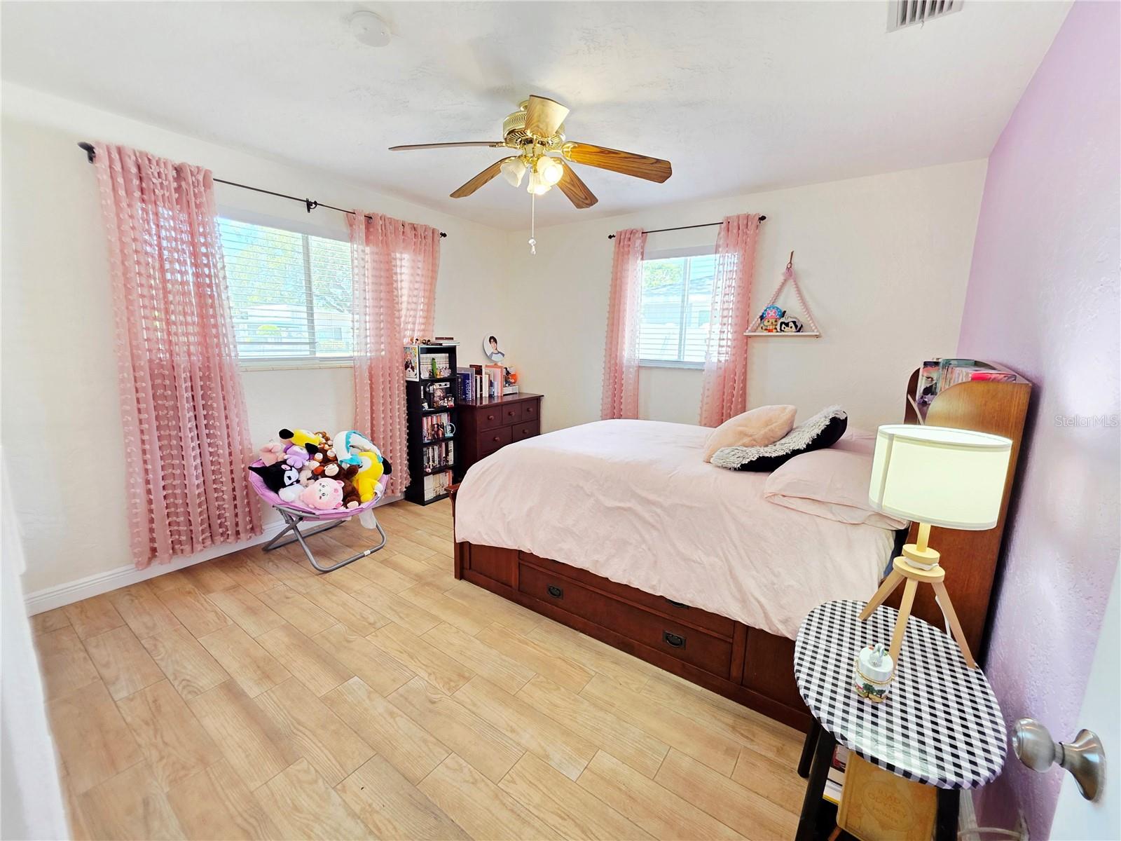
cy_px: 420
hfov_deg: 106.2
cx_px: 560
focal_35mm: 13
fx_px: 421
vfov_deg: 89.9
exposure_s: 1/60.2
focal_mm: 2.2
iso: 160
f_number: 1.9
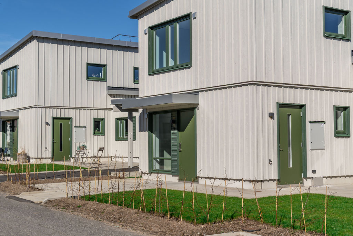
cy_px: 118
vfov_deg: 24.4
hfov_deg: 35.9
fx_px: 544
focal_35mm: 56
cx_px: 176
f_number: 5.6
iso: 100
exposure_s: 1/1250
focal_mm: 37
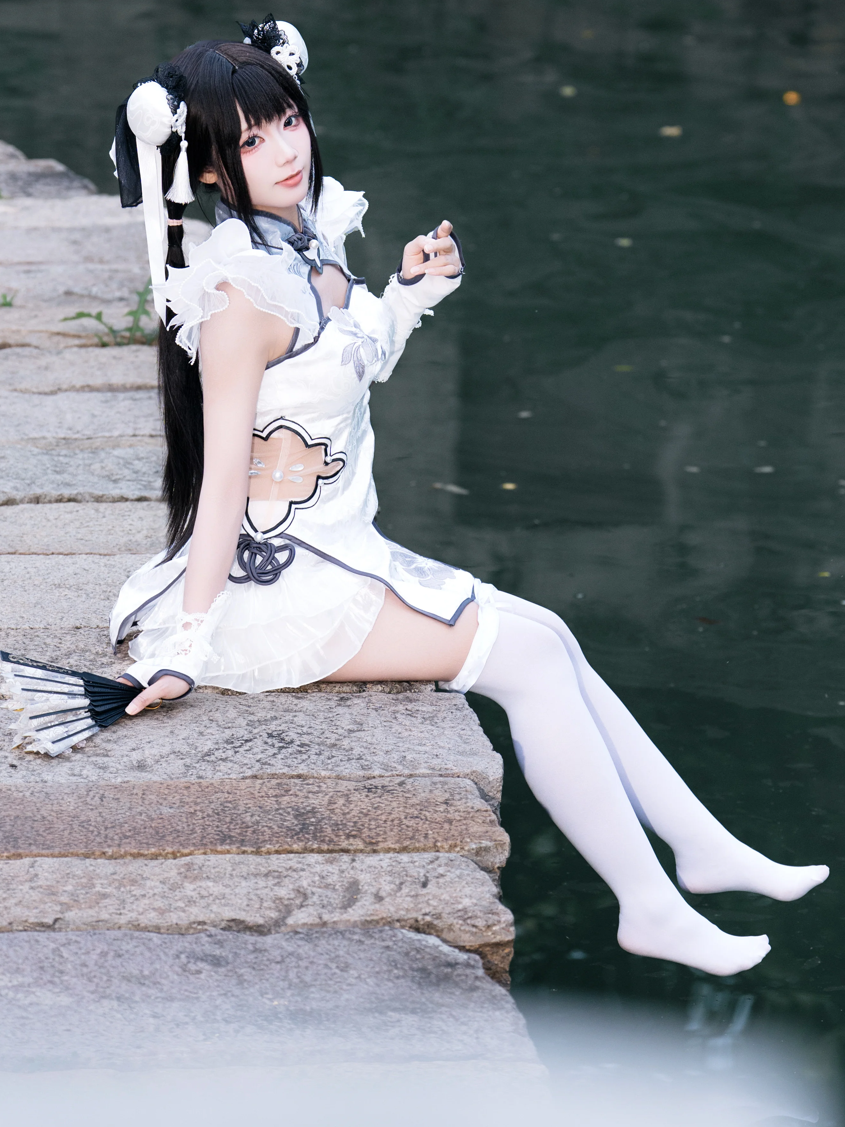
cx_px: 437
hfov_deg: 7.6
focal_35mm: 196
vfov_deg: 10.1
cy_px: 470
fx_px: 6379
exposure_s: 1/160
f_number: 3.5
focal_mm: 104
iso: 800
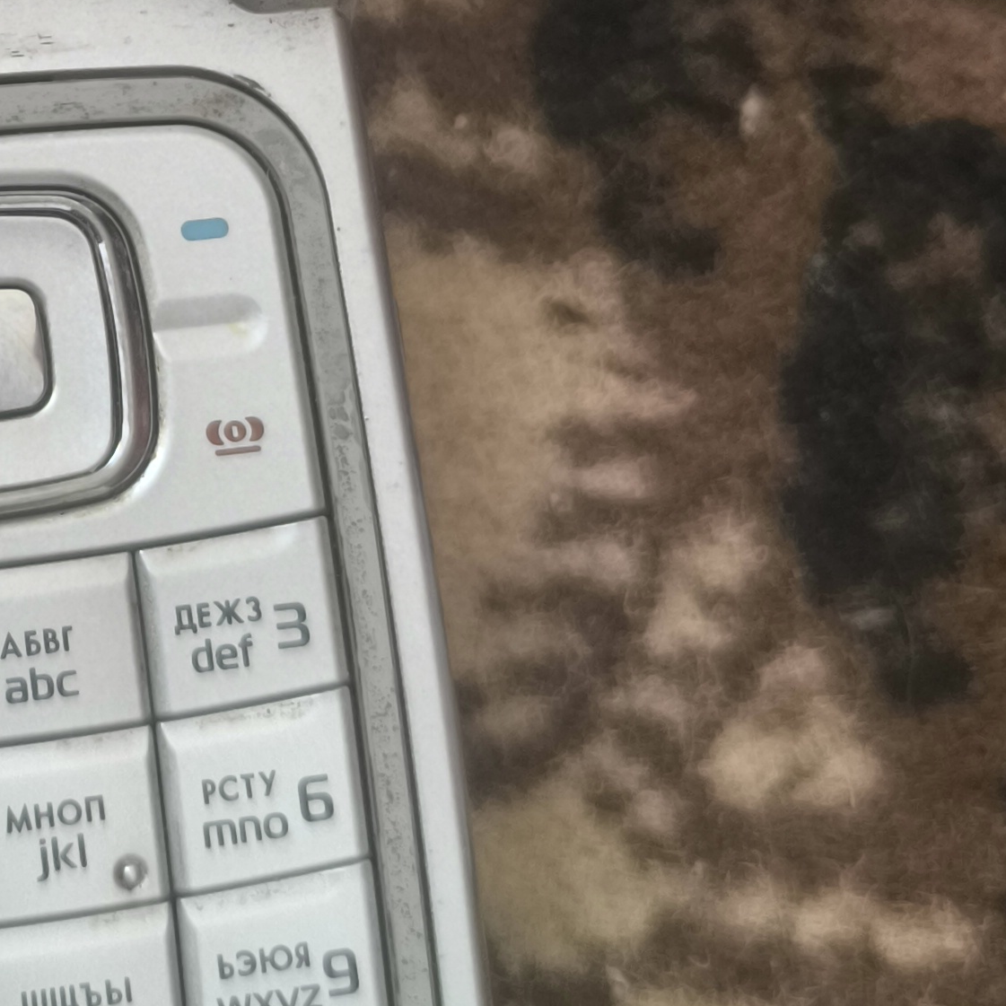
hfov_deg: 22.4
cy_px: -28
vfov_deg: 22.4
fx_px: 2433
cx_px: -21
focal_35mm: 74
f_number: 1.65
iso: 1250
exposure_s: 1/25
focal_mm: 6.14
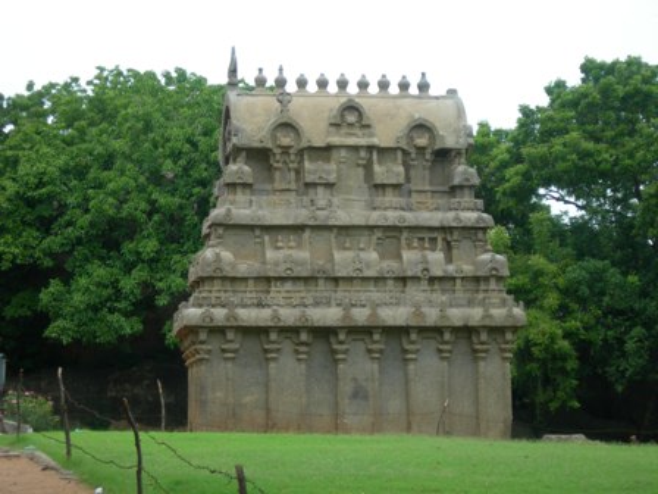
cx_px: 329
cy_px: 247
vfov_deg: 13.0
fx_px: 2167
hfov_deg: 17.3
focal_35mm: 114
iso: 50
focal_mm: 23.4
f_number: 4.9
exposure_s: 1/196
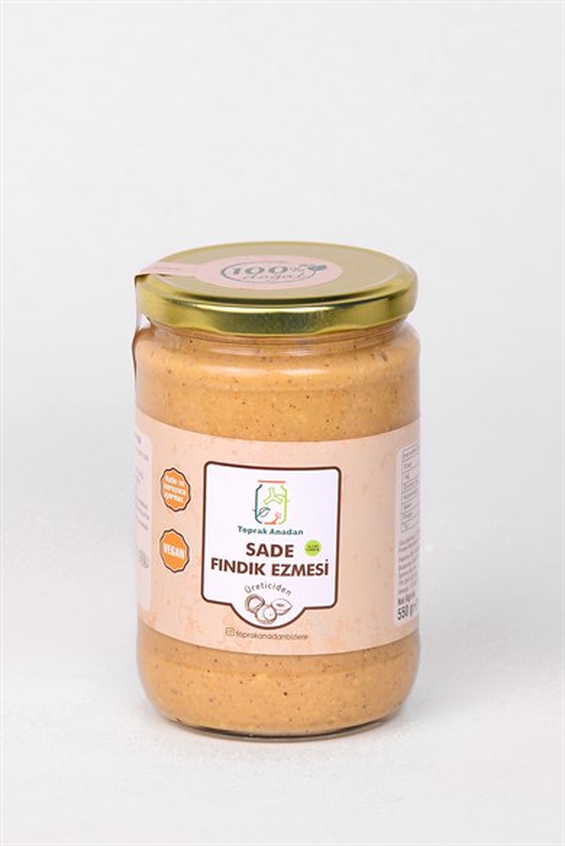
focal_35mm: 160
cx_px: 282
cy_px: 423
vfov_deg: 12.8
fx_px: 3762
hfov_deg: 8.6
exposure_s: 1/125
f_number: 5.6
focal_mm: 160
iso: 160
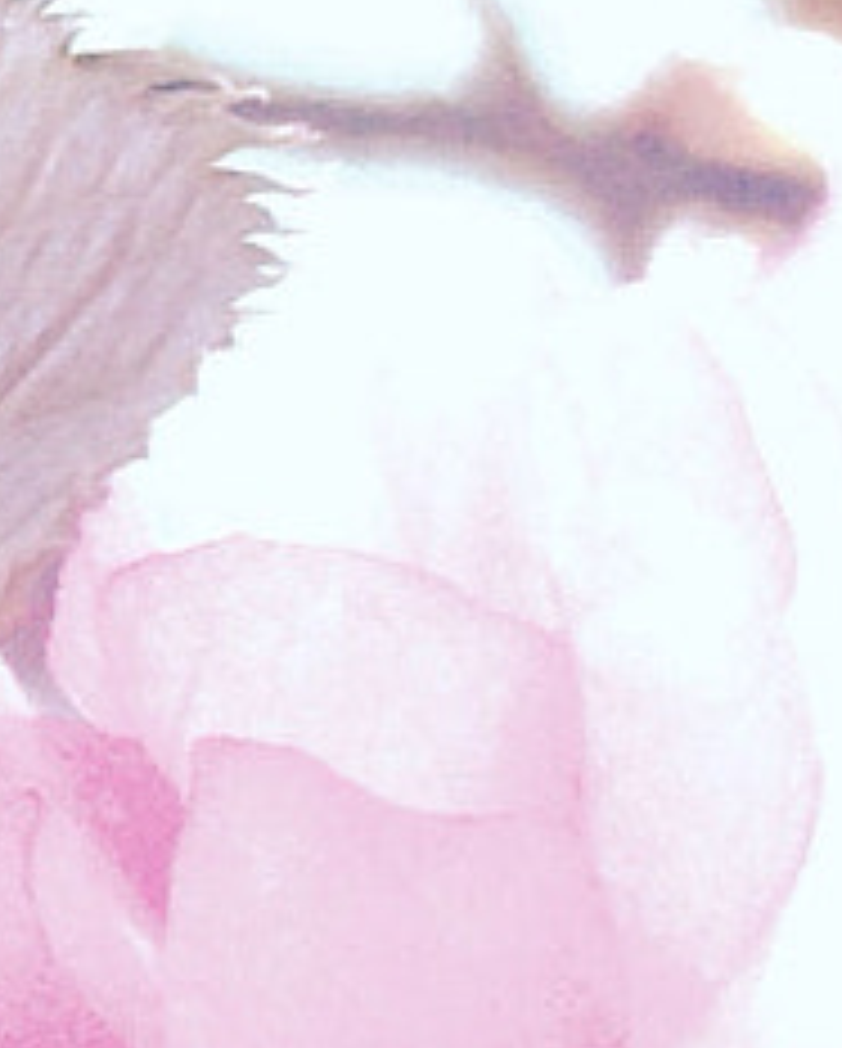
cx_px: -104
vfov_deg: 7.3
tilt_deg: -24.8
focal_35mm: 221
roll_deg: +5.8
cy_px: 3571
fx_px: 6871
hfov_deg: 7.0
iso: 64
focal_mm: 4.12
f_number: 2.4
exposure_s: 1/120
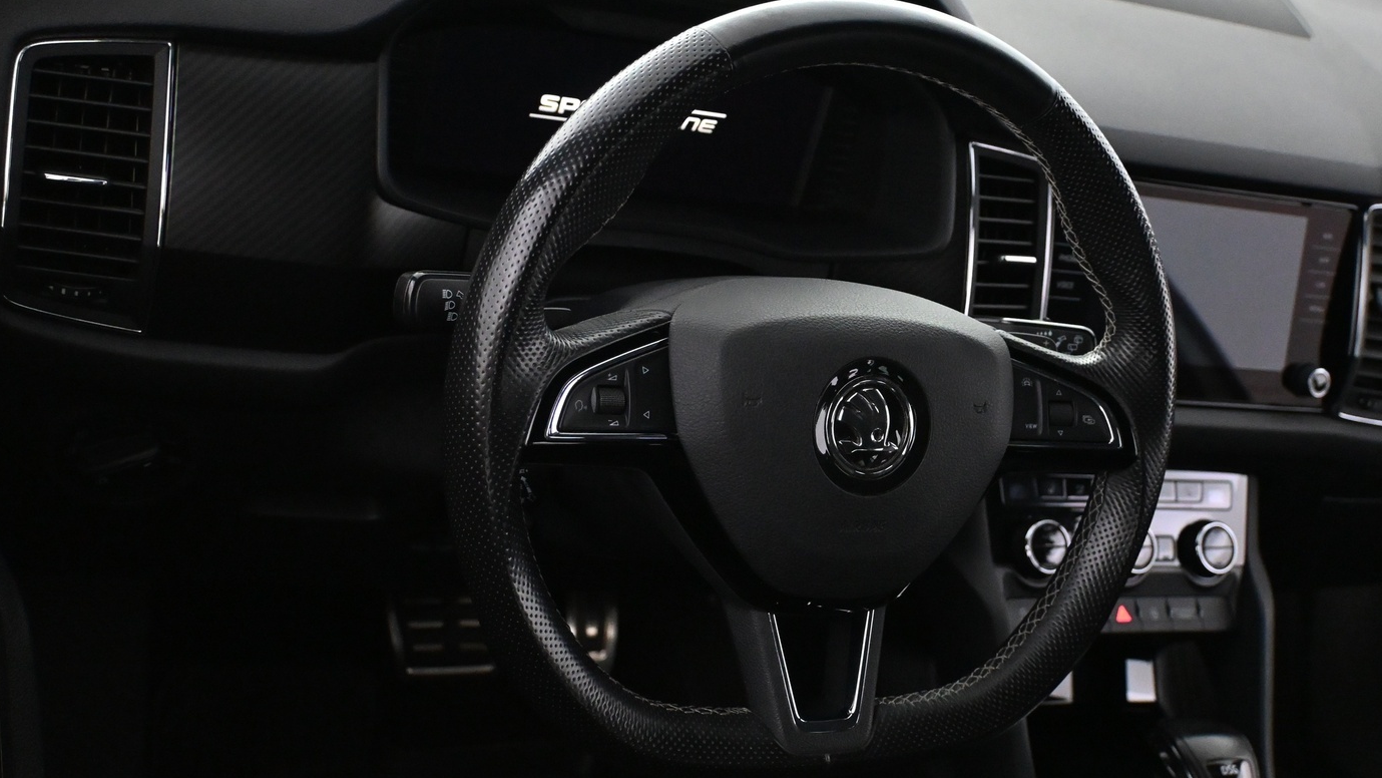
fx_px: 1759
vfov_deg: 24.9
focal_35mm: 48
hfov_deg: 42.7
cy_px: 375
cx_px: 807
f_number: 4.5
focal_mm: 26
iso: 5600
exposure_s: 1/60
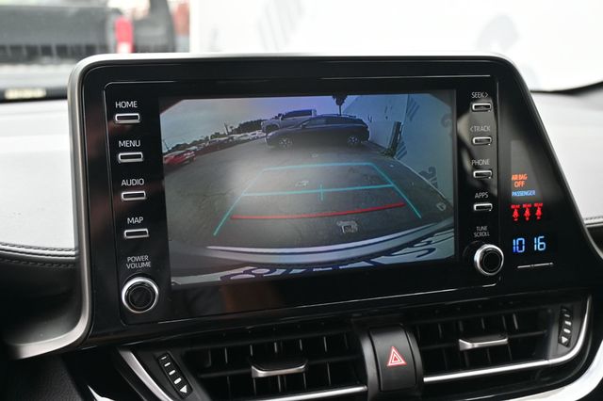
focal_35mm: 34
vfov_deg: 39.1
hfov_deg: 56.2
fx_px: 565
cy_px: 200
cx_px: 302
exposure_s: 1/160
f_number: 4
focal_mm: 22.5
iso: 400
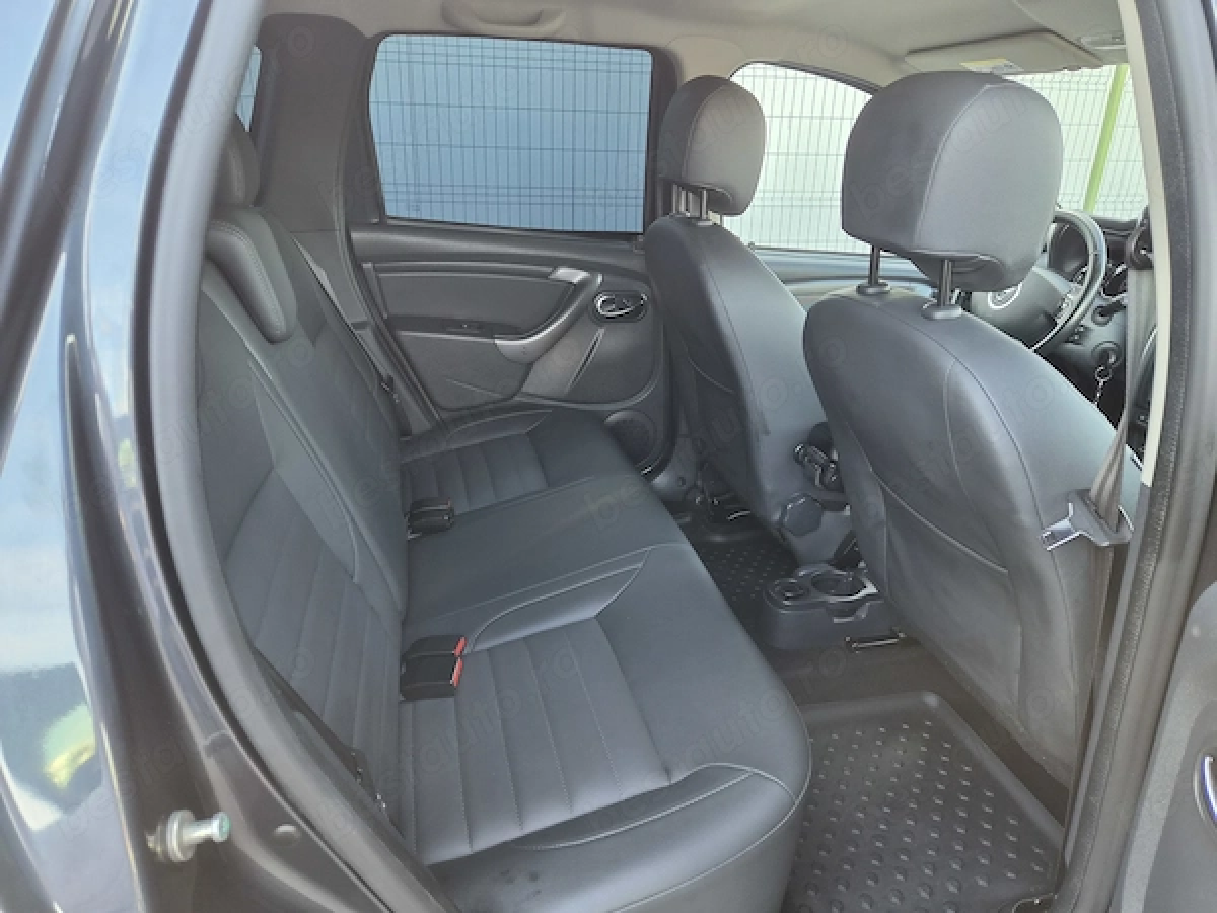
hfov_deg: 73.9
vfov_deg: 58.9
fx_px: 809
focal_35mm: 23
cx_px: 608
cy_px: 456
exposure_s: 1/180
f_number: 1.8
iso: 200
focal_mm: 5.4
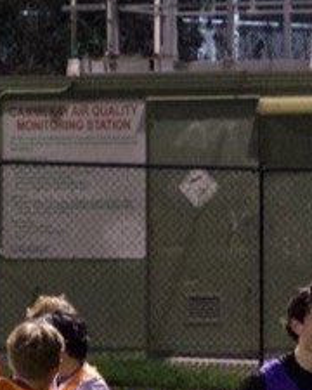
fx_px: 5402
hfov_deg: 3.3
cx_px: 381
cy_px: 286
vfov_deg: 4.1
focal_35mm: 468
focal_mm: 70
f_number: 4
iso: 12800
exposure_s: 1/160
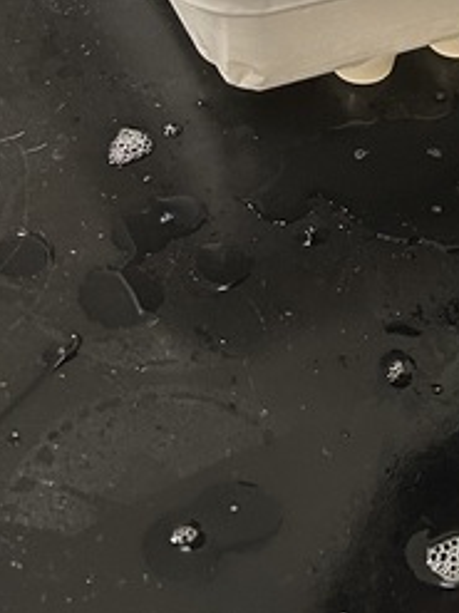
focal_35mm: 108
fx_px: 1911
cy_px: 35
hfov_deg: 12.8
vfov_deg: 17.9
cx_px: 734
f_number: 1.5
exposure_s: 1/60
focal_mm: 5.7
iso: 160
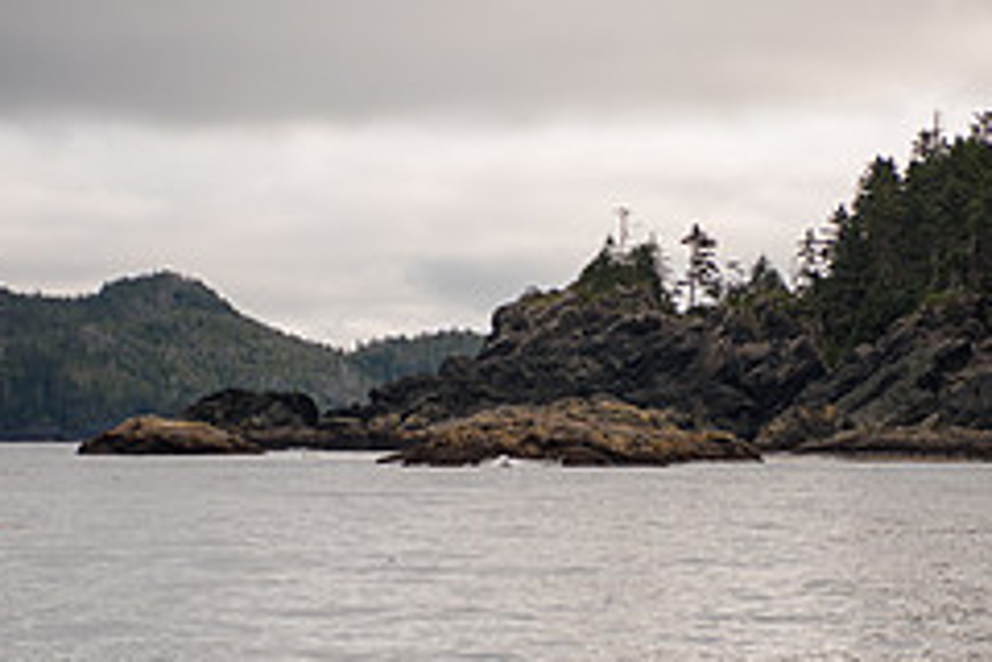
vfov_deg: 8.1
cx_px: 678
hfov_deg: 12.1
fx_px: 4657
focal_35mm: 169
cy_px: 486
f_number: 2.8
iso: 100
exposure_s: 1/800
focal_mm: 70
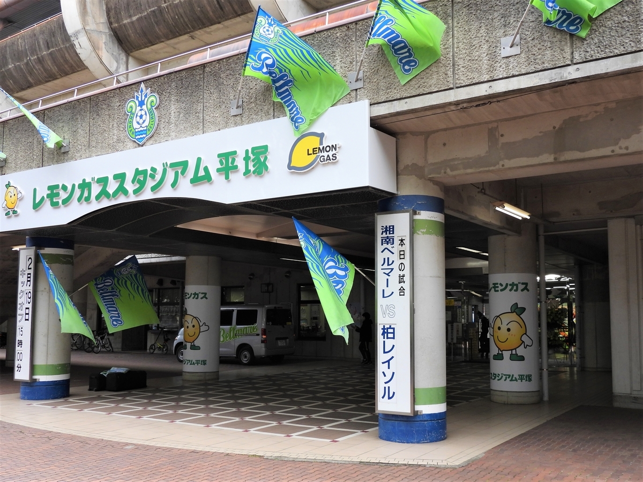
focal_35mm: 33
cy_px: 241
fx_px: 613
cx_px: 322
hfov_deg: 55.4
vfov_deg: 42.9
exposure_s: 1/200
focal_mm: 5.9
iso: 100
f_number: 3.2
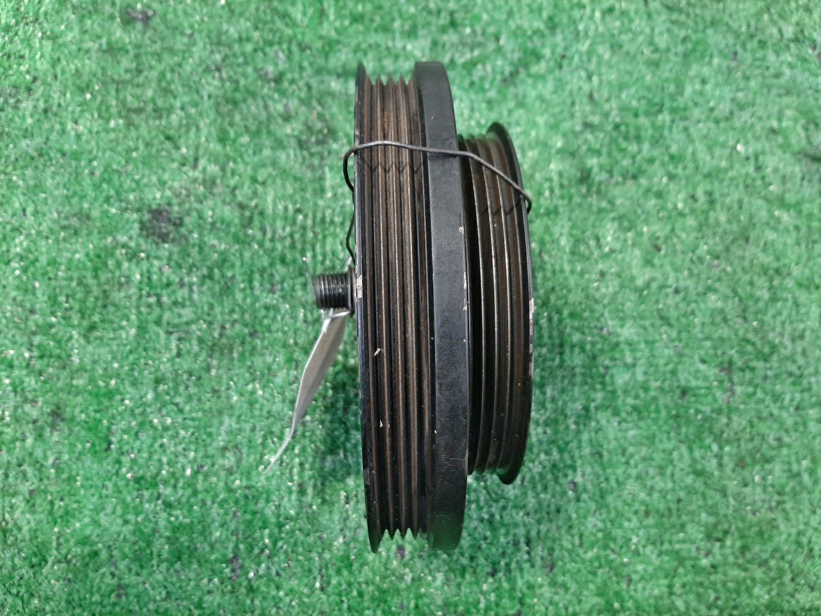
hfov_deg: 67.3
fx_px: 617
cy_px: 308
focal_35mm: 26
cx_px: 410
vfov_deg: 53.1
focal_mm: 3.93
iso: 242
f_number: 1.7
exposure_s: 1/25
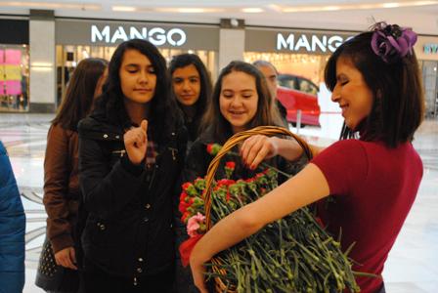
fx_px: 585
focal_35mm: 48
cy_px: 146
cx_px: 219
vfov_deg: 28.2
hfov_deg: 41.1
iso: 1600
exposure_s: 1/125
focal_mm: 32
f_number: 4.8
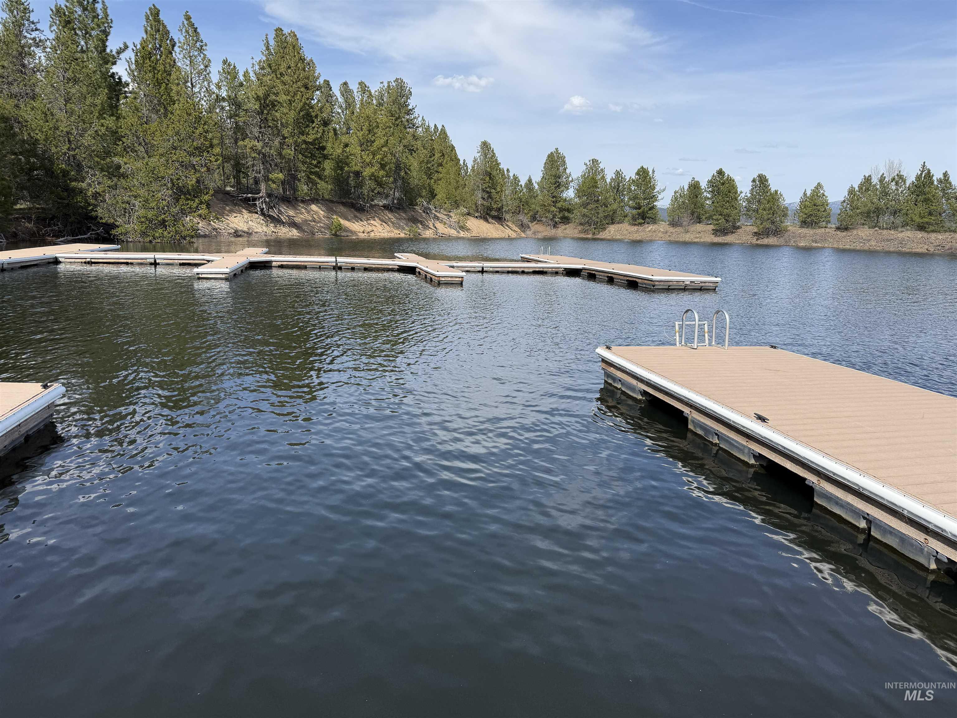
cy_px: 359
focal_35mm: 24
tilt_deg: -10.7
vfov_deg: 56.8
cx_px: 478
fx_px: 664
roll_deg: -1.5
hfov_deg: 71.6
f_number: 1.78
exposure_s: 1/4167
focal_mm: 6.76
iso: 80
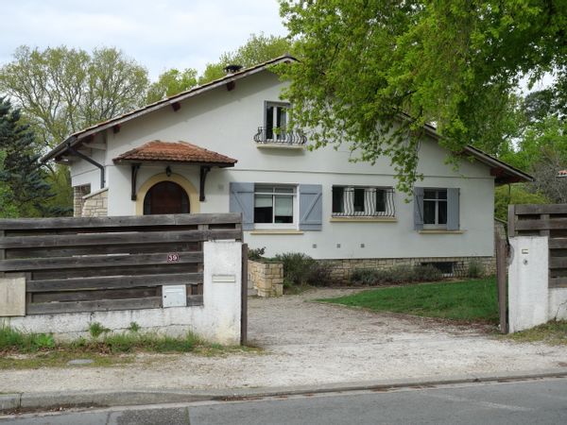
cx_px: 284
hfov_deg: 44.8
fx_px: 688
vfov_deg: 34.3
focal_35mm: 42
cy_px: 212
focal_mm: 21
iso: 200
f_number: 5
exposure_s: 1/320
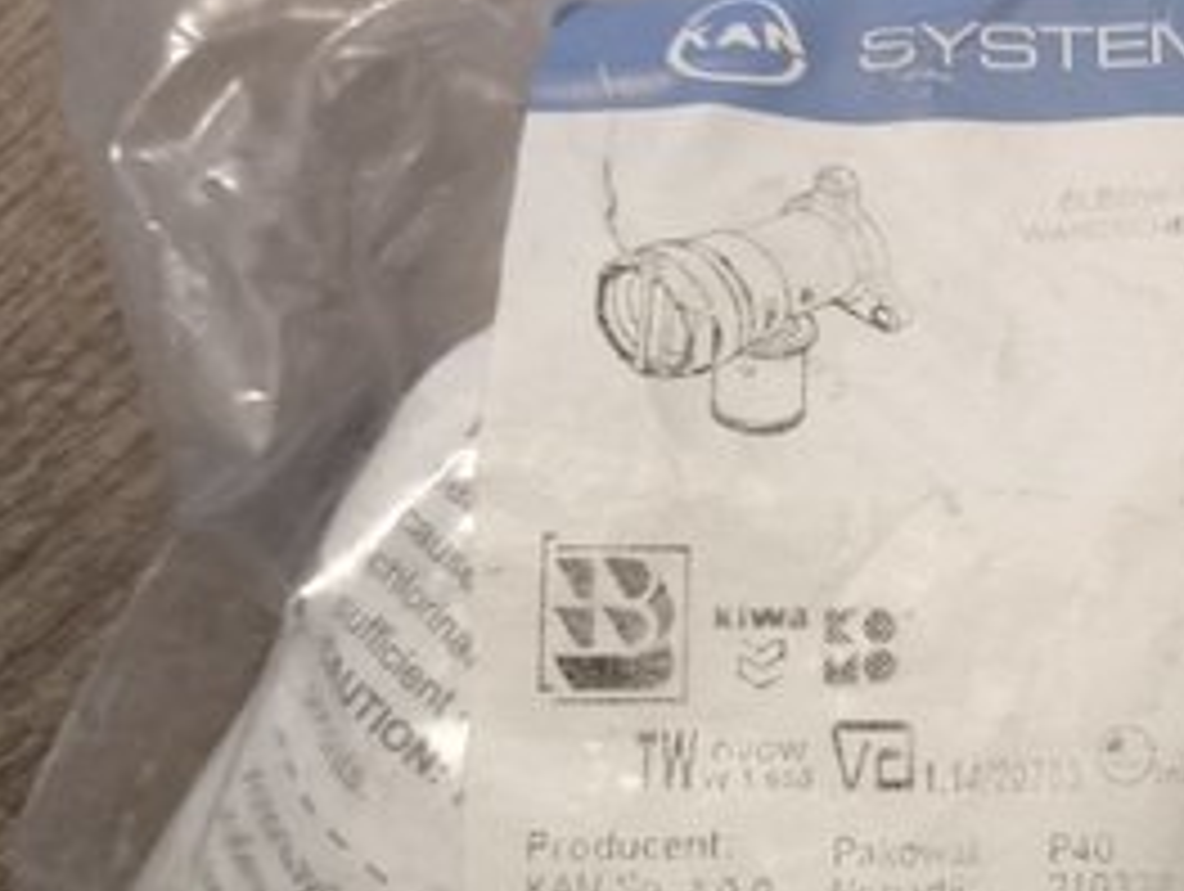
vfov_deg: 25.7
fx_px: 1952
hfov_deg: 31.1
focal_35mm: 57
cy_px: 538
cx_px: 1198
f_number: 1.7
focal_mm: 4.71
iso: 1600
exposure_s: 1/25
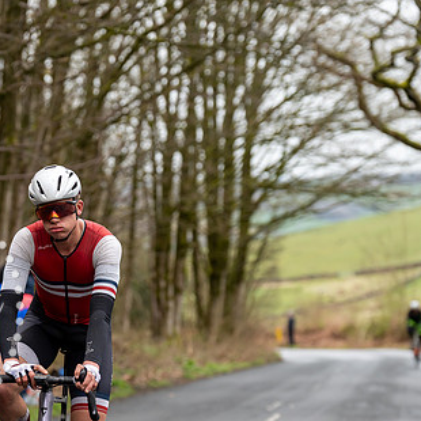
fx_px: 2229
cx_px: 107
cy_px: 238
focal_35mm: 162
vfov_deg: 10.8
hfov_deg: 10.8
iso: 640
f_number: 3.5
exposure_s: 1/1000
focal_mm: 102
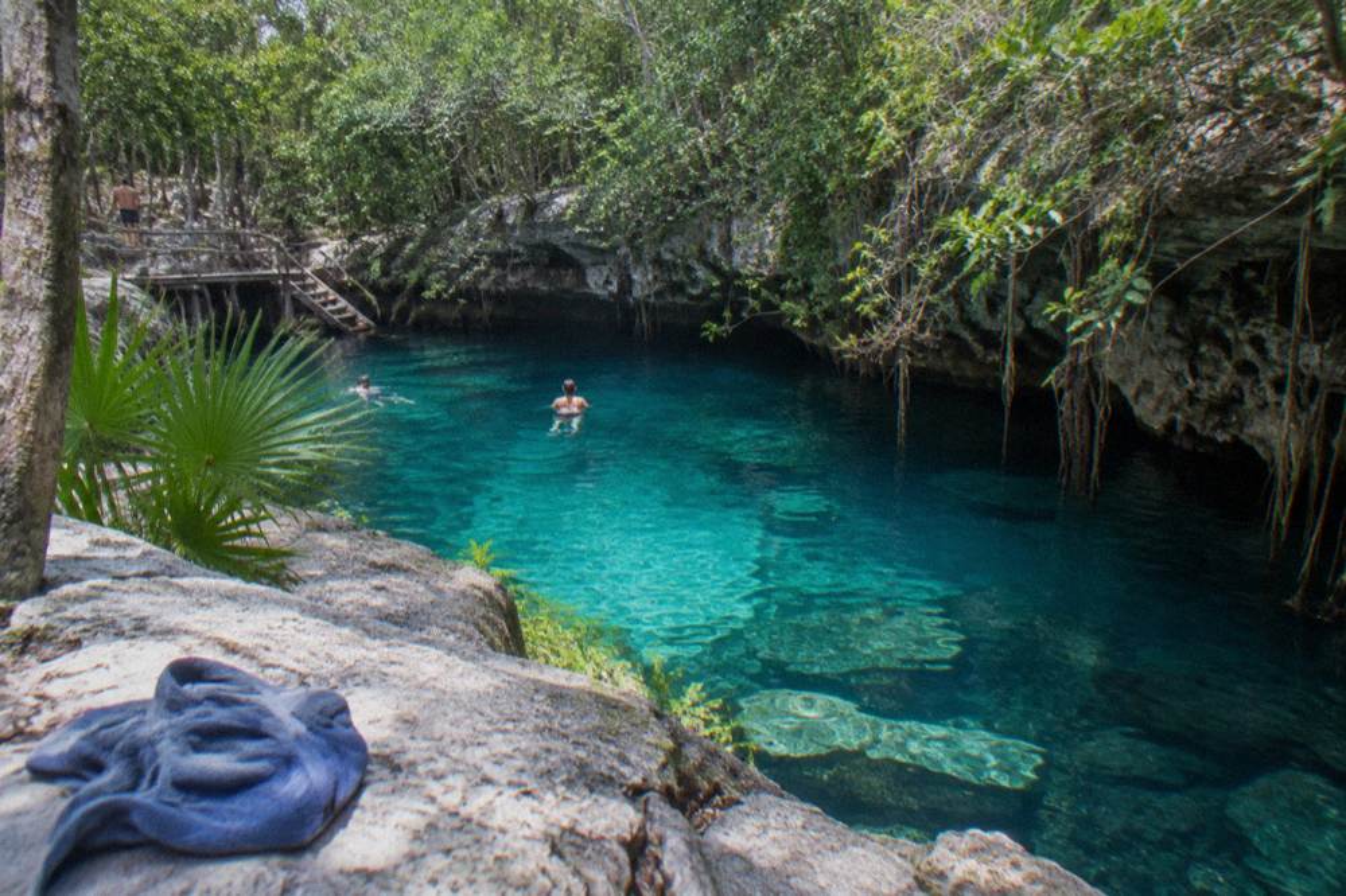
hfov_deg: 41.1
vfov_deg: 28.1
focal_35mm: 48
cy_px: 448
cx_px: 673
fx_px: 1794
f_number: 4.5
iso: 320
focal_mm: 48
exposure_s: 1/640
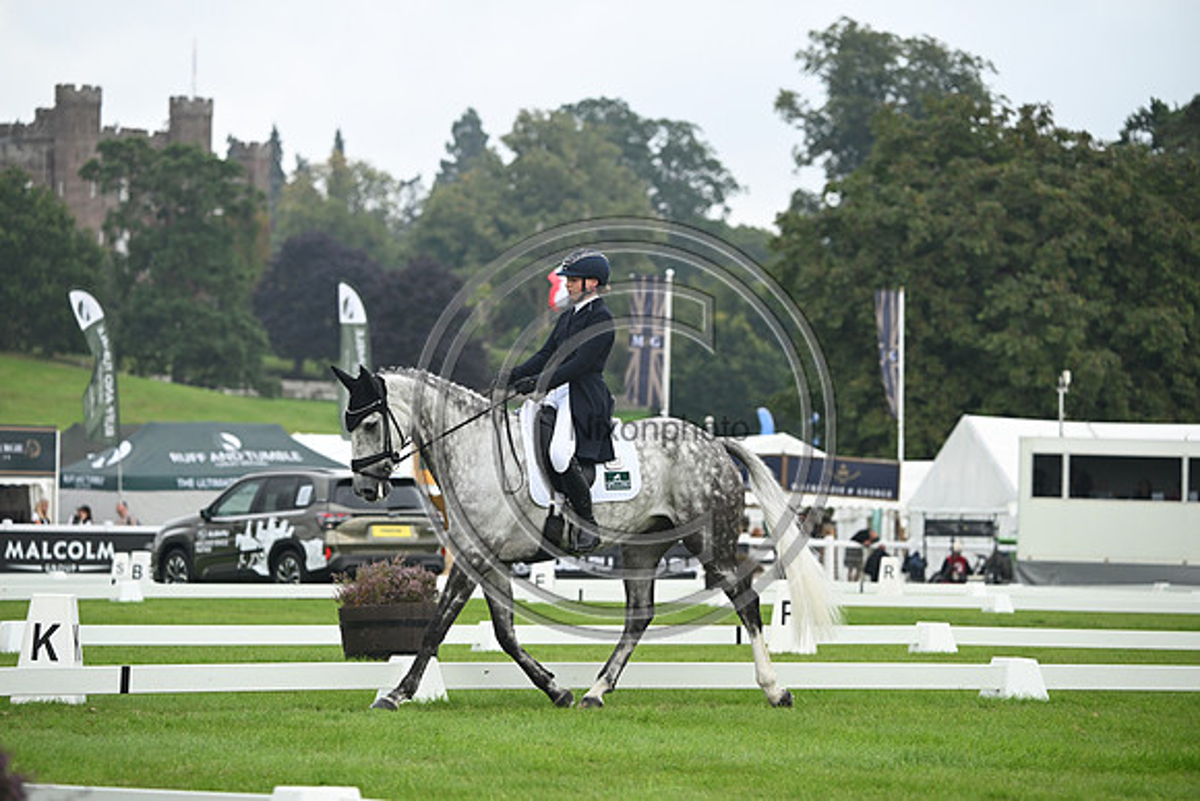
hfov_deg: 11.1
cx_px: 600
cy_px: 400
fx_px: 6168
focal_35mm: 185
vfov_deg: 7.4
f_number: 5
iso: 900
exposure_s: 1/1250
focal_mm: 185
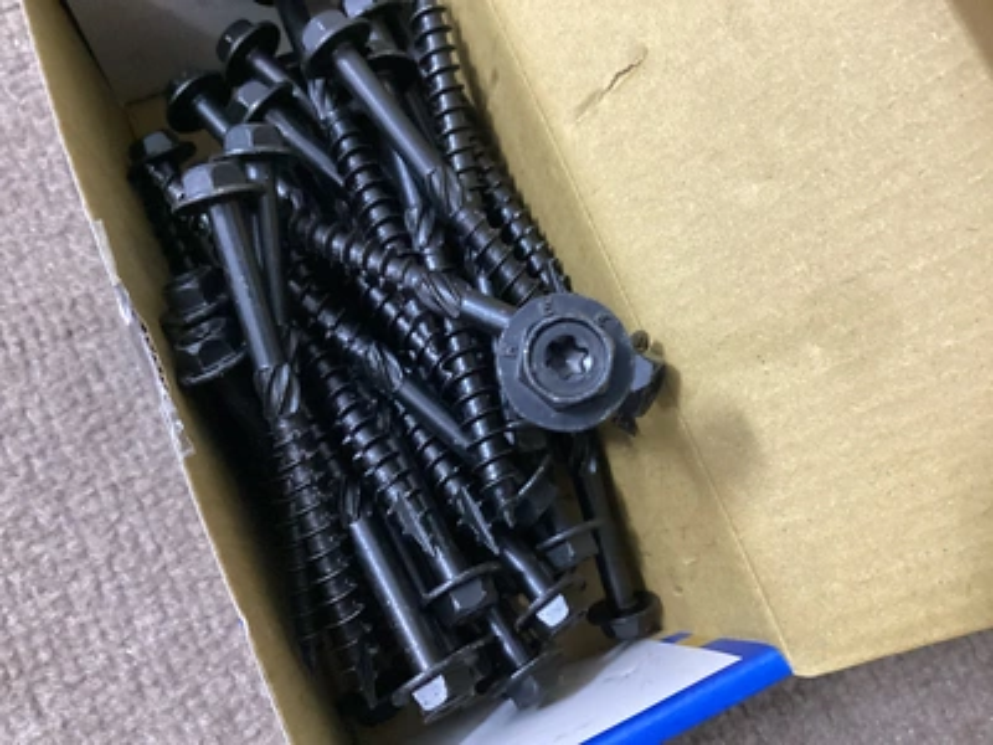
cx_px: 496
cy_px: 372
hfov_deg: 58.4
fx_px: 889
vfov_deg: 45.4
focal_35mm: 31
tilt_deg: -75.7
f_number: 2.4
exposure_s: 1/30
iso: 640
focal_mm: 3.3
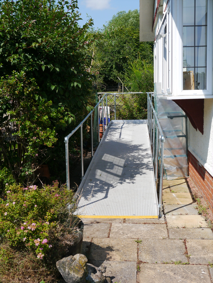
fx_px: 410
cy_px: 142
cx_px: 106
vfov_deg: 38.2
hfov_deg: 29.1
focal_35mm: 50
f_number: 9
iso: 160
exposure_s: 1/320
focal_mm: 25
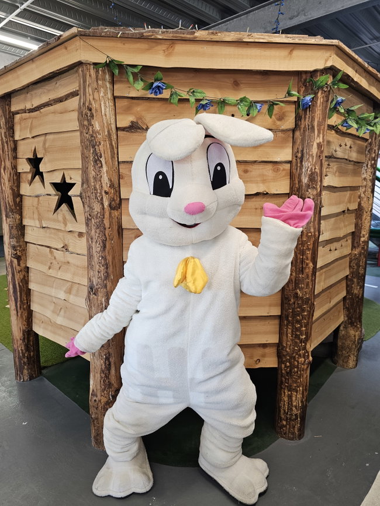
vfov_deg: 73.9
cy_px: 253
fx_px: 337
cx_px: 190
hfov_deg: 58.9
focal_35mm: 23
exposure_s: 1/100
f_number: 1.7
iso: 160
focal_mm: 6.3
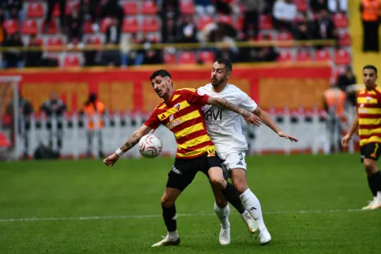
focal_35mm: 450
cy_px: 127
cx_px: 190
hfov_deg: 4.6
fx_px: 4762
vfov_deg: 3.1
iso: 800
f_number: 2.8
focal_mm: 300
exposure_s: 1/1000
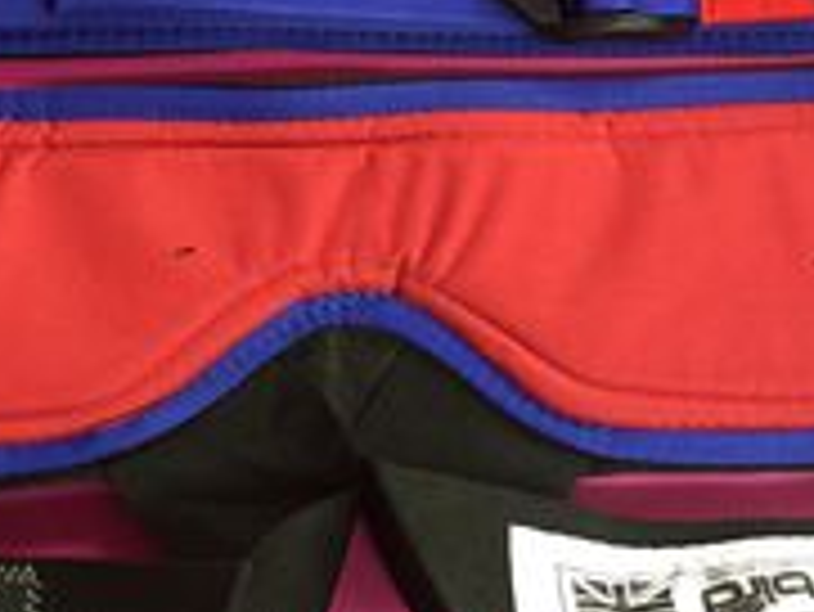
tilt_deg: -70.8
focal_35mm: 80
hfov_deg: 24.4
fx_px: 1882
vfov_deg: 18.2
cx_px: 333
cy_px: 83
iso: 200
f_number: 2.2
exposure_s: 1/33
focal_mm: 4.15
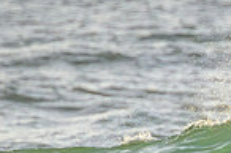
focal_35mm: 3183
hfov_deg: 0.6
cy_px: 223
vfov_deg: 0.4
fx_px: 20401
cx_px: 370
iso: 1600
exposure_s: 1/2000
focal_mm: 800
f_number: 11
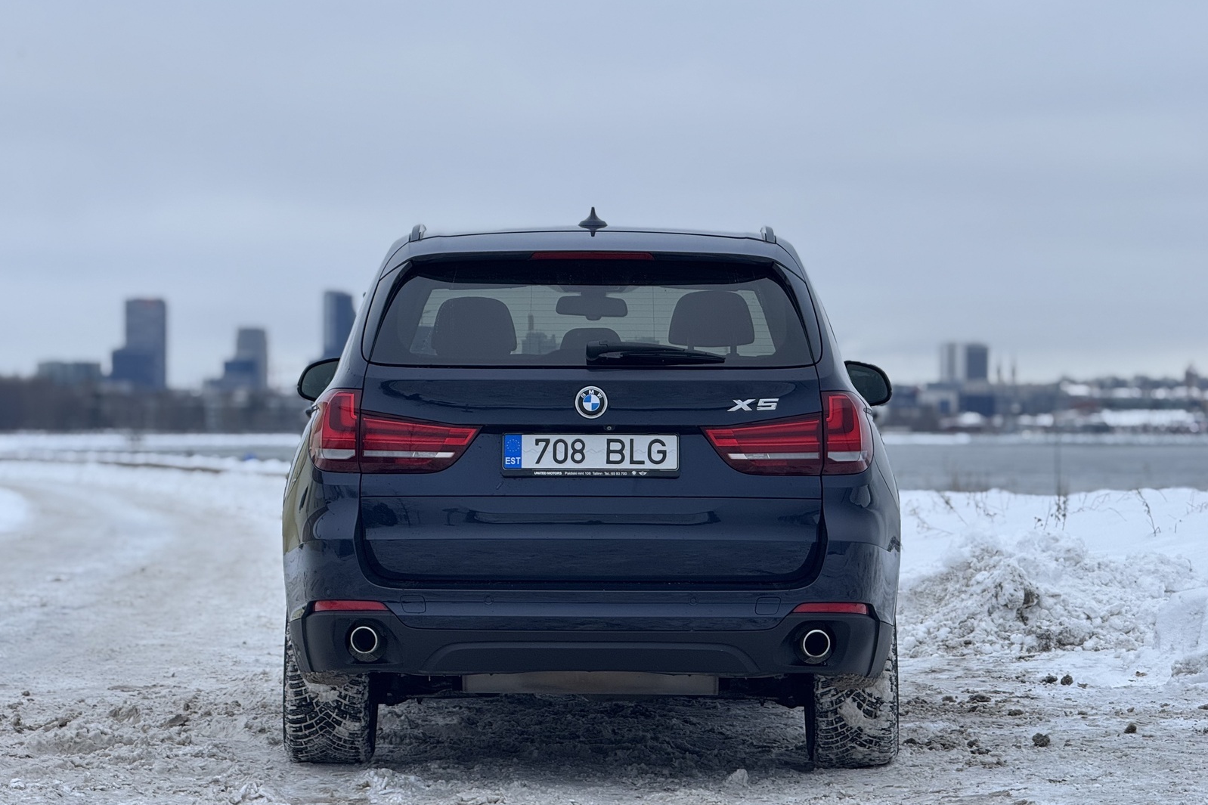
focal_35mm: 125
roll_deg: -0.1
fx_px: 4194
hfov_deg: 16.4
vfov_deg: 11.0
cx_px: 604
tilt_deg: +0.0
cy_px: 404
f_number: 2.8
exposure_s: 1/255
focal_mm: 15.66
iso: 50
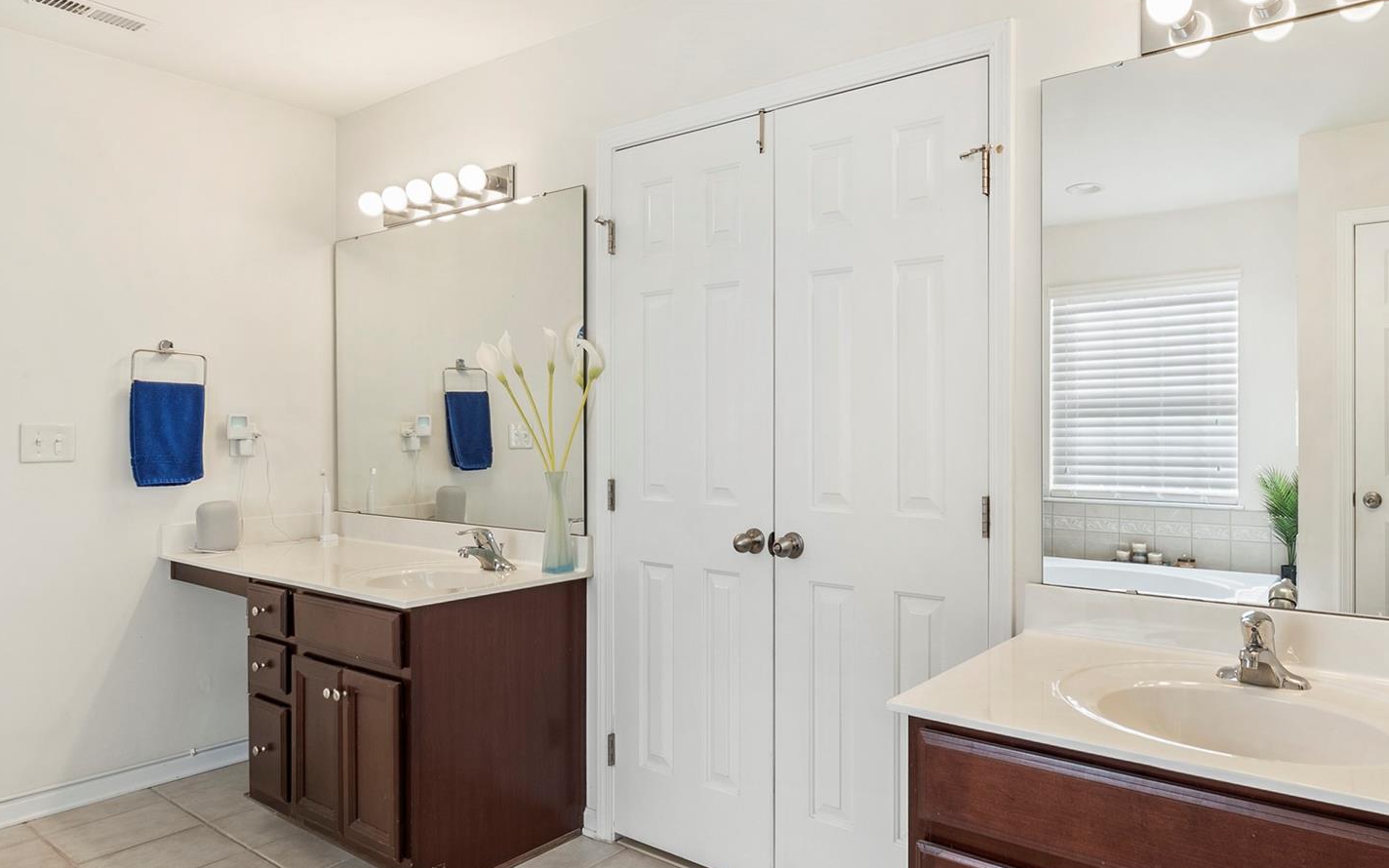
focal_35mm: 22
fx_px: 833
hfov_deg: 77.6
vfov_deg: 55.0
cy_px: 418
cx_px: 900
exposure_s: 1/2
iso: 100
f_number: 10
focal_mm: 15
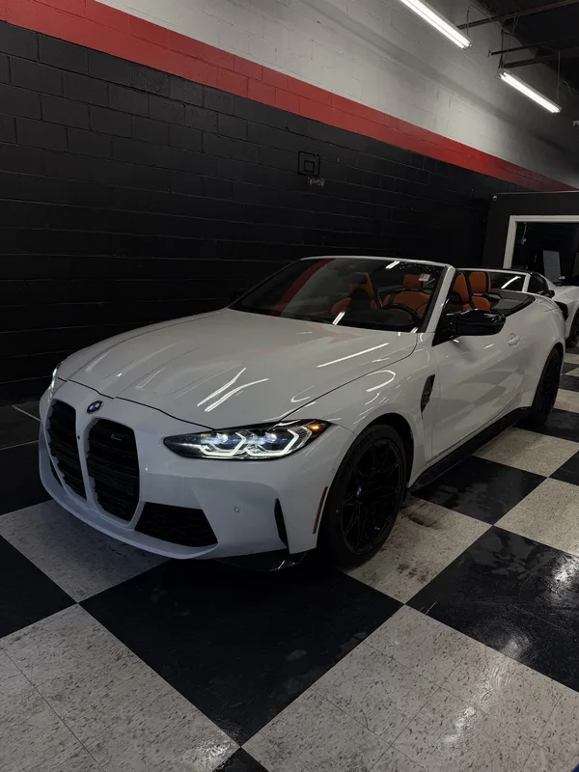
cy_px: 386
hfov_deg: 56.8
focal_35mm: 24
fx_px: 535
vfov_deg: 71.6
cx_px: 290
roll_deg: -2.8
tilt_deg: -14.4
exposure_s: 1/212
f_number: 1.78
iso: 64
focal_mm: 6.76
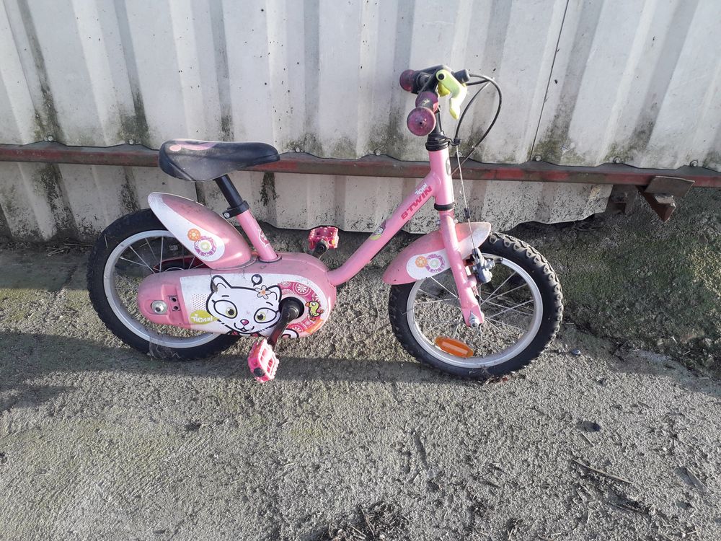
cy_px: 270
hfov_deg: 65.3
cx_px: 360
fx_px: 562
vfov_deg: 51.4
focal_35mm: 27
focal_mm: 3.6
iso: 40
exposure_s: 1/159
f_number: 1.9
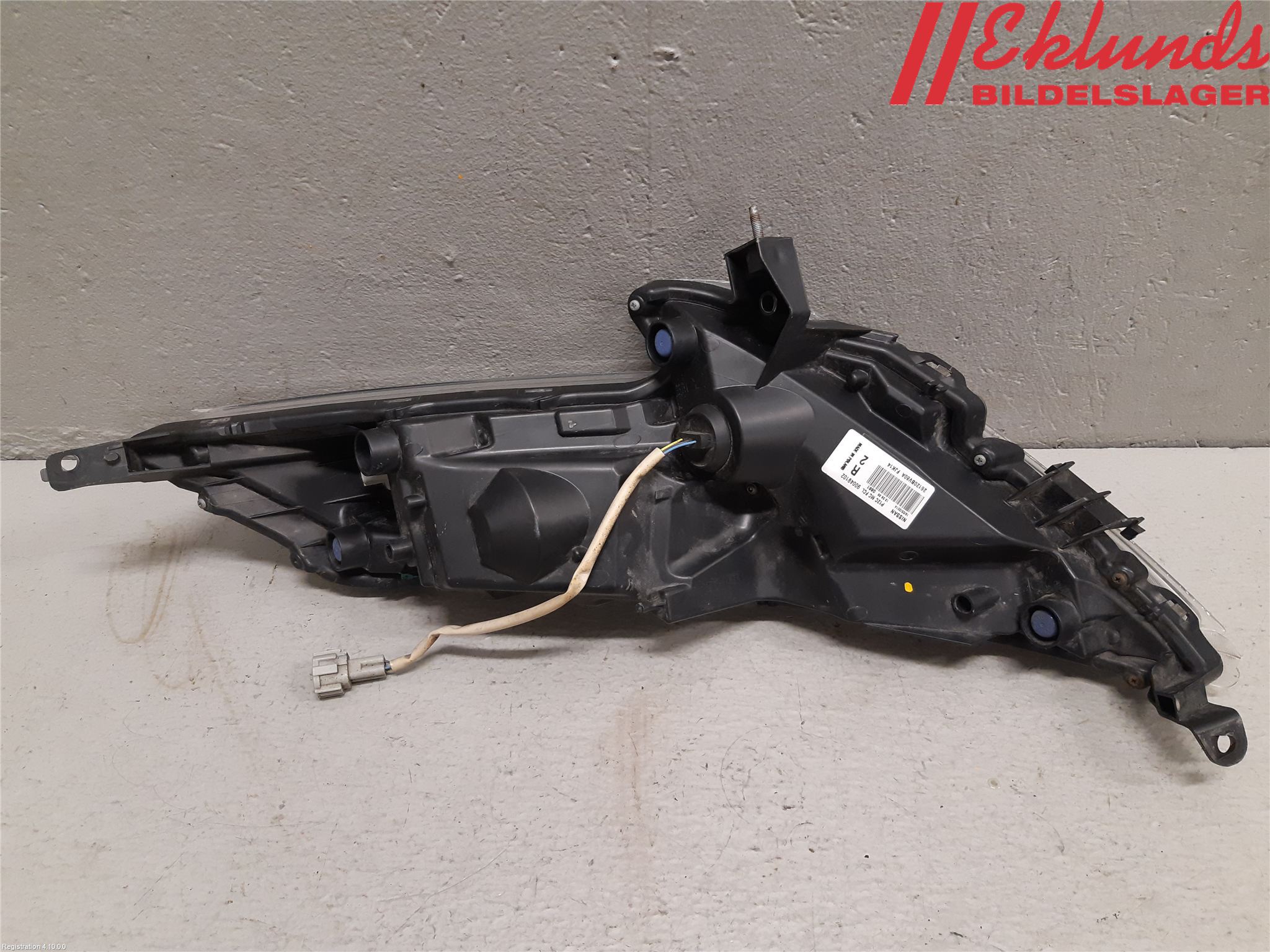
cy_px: 476
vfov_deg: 53.1
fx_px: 954
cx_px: 635
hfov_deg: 67.3
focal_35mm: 26
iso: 160
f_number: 1.7
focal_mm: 3.93
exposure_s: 1/50
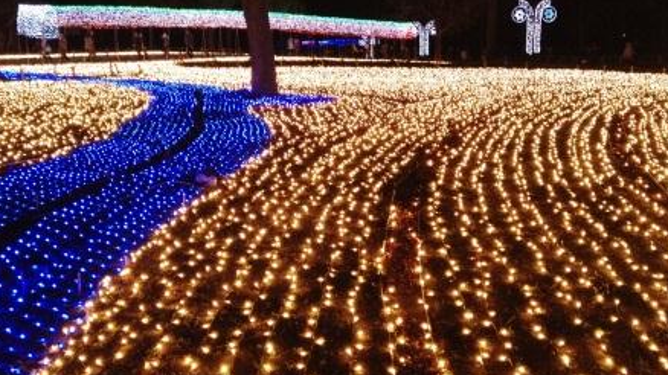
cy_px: 175
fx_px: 691
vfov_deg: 30.4
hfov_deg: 51.6
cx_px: 332
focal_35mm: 39
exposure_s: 1/15
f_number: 2.4
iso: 500
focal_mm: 4.28
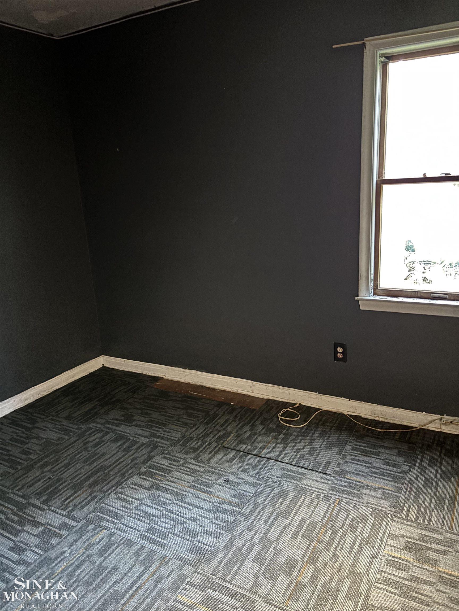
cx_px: 230
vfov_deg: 67.3
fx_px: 460
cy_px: 306
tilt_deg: -15.1
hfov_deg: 53.1
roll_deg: +3.1
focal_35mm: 26
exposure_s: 1/15
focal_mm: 5.96
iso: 800
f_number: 1.6
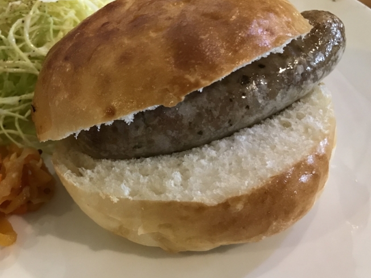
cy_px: 102
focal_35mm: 44
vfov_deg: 32.7
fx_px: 472
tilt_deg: -40.6
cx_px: 100
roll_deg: +5.2
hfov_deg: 41.9
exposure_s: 1/17
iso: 80
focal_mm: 3.99
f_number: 1.8
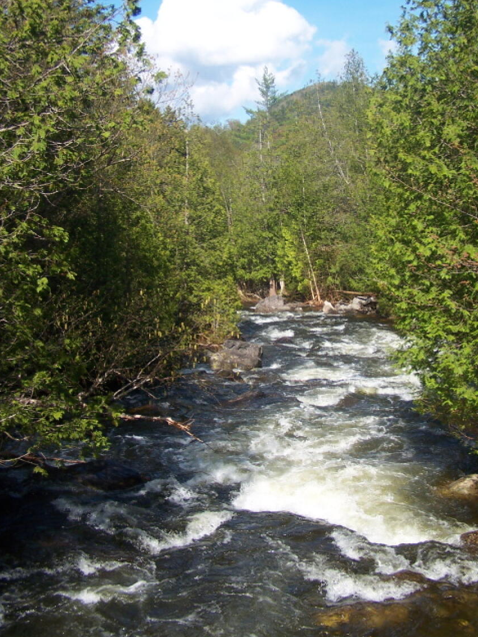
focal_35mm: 46
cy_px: 289
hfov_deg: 31.4
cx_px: 286
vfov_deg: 41.2
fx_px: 847
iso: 80
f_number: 2.8
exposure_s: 1/1000
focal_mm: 6.3
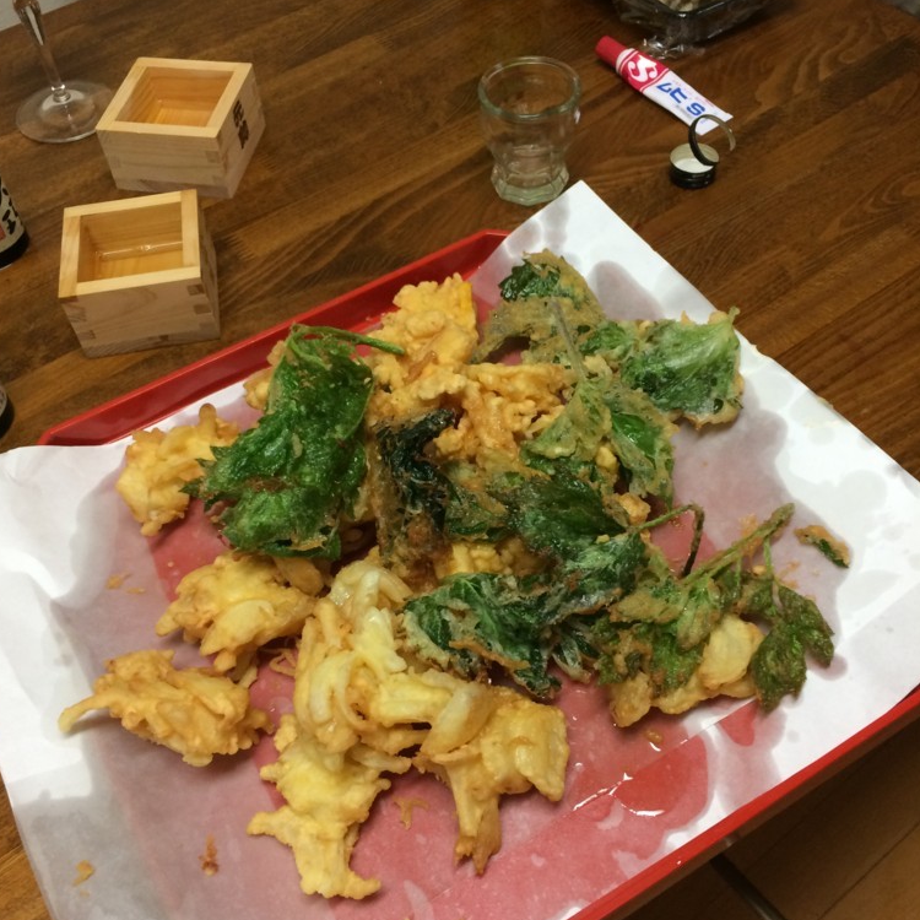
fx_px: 1052
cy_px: 507
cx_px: 453
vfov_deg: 47.2
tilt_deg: -55.8
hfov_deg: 47.2
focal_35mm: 35
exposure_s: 1/33
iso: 125
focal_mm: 4.15
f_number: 2.2
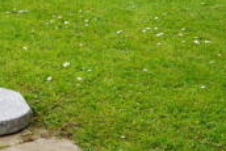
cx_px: -53
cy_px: -94
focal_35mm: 114
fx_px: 716
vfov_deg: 11.4
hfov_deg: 17.0
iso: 100
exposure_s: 1/100
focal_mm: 30
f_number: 6.3
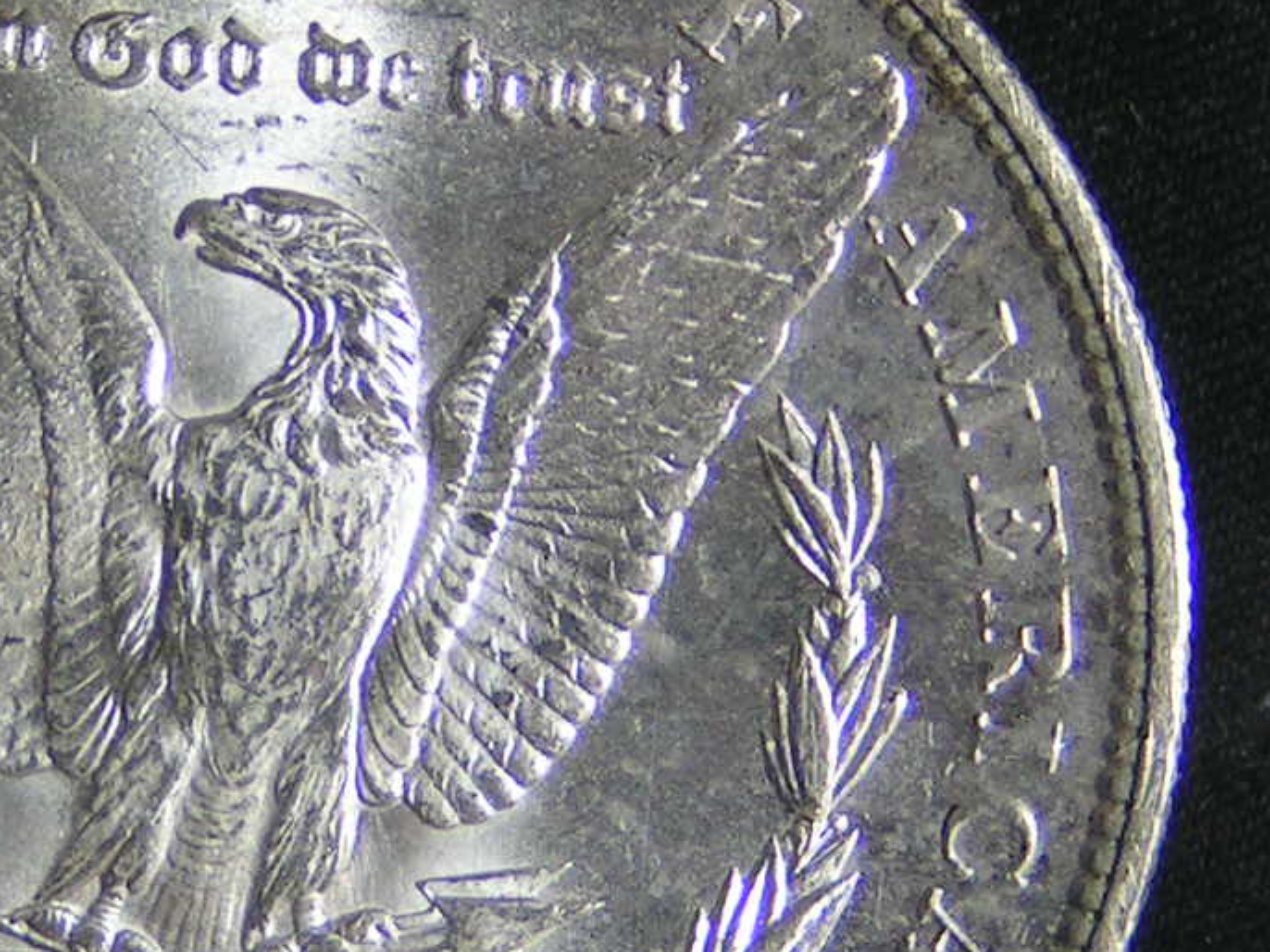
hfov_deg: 13.3
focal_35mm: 147
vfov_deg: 10.1
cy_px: 545
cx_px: 161
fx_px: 5391
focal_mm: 9.7
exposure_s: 1/60
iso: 50
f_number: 3.2
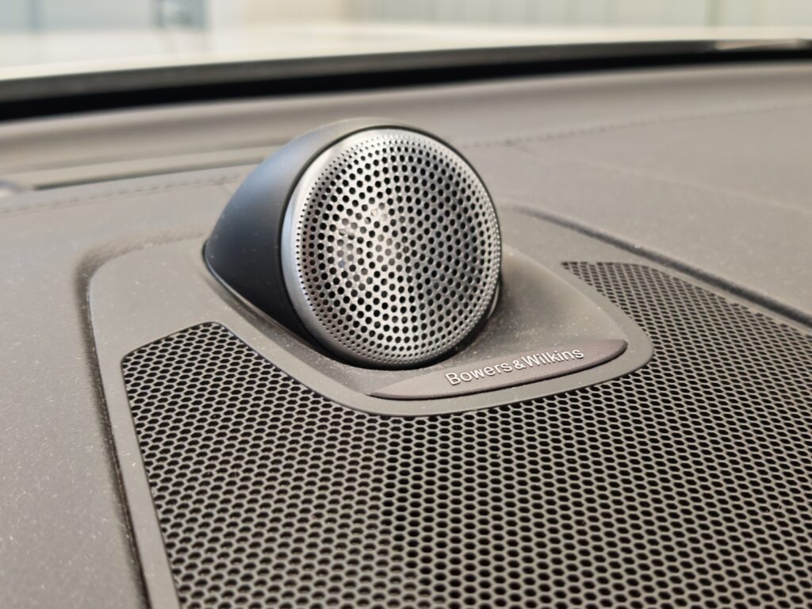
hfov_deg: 38.2
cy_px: 304
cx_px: 406
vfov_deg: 29.1
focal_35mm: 50
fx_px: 1173
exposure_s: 1/50
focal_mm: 5.4
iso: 125
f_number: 1.6
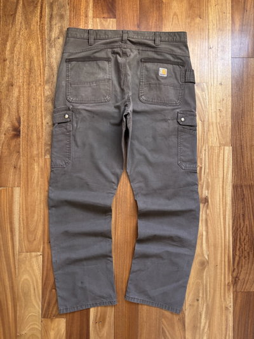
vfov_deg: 67.3
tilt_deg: -88.2
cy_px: 170
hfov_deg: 53.1
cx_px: 127
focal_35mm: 26
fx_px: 254
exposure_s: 1/93
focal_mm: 5.96
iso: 125
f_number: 1.6
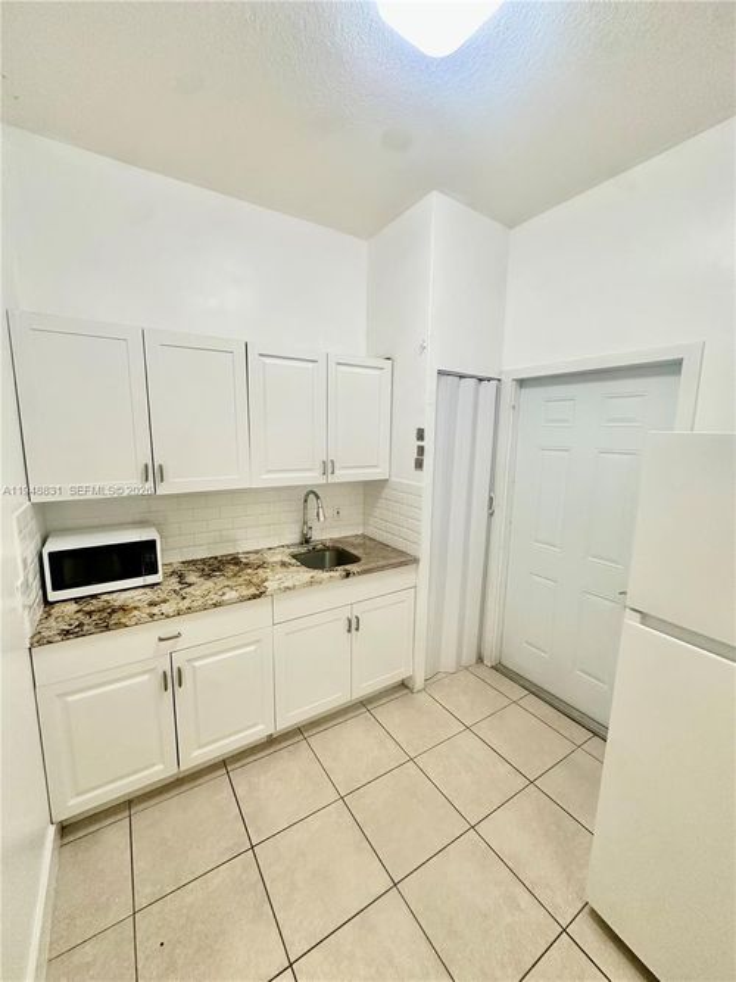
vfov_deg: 102.1
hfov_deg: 85.7
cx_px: 368
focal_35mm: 14
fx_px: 397
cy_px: 491
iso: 160
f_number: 2.2
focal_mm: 2.22
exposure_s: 1/60
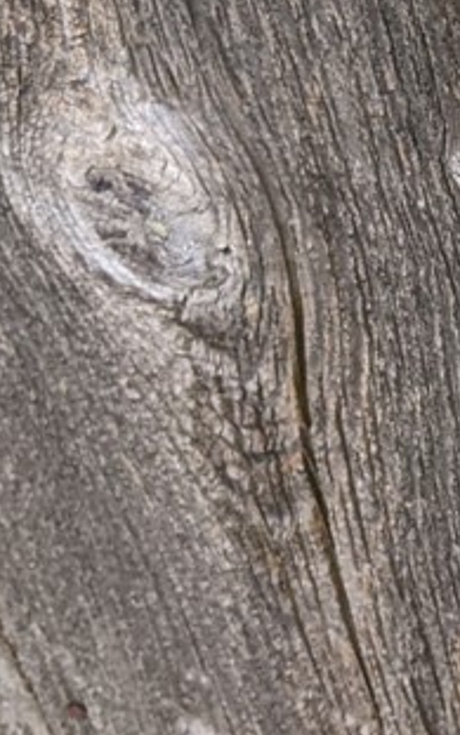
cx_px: 1201
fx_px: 2949
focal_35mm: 147
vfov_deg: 14.2
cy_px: 229
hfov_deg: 8.1
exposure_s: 1/255
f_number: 1.8
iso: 57
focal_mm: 4.44
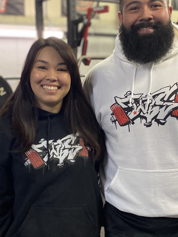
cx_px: 84
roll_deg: +0.6
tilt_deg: -7.9
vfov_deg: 33.7
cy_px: 137
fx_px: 391
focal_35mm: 57
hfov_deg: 25.7
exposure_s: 1/30
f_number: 1.8
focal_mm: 4.25
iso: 640
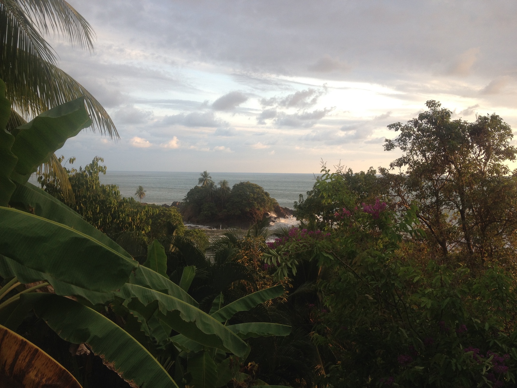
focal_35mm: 35
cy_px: 194
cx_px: 258
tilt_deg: -5.1
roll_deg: +0.1
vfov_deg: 40.7
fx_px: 523
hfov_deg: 52.6
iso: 50
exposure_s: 1/257
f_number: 2.4
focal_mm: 4.28
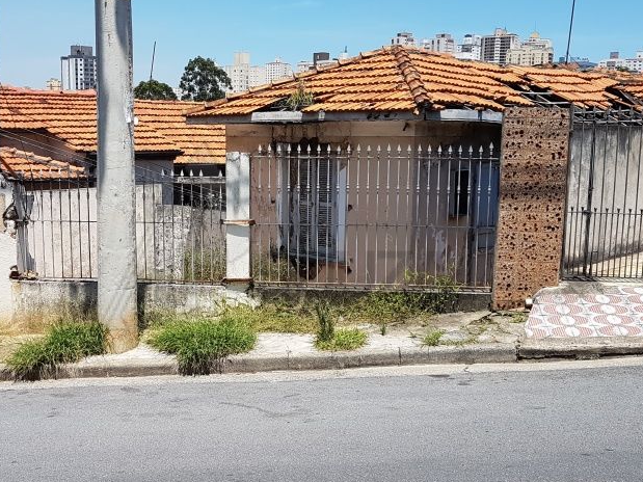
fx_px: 799
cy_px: 237
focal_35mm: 43
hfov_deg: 43.7
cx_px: 275
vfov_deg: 33.6
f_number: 1.7
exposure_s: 1/2036
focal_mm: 4.2
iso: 40
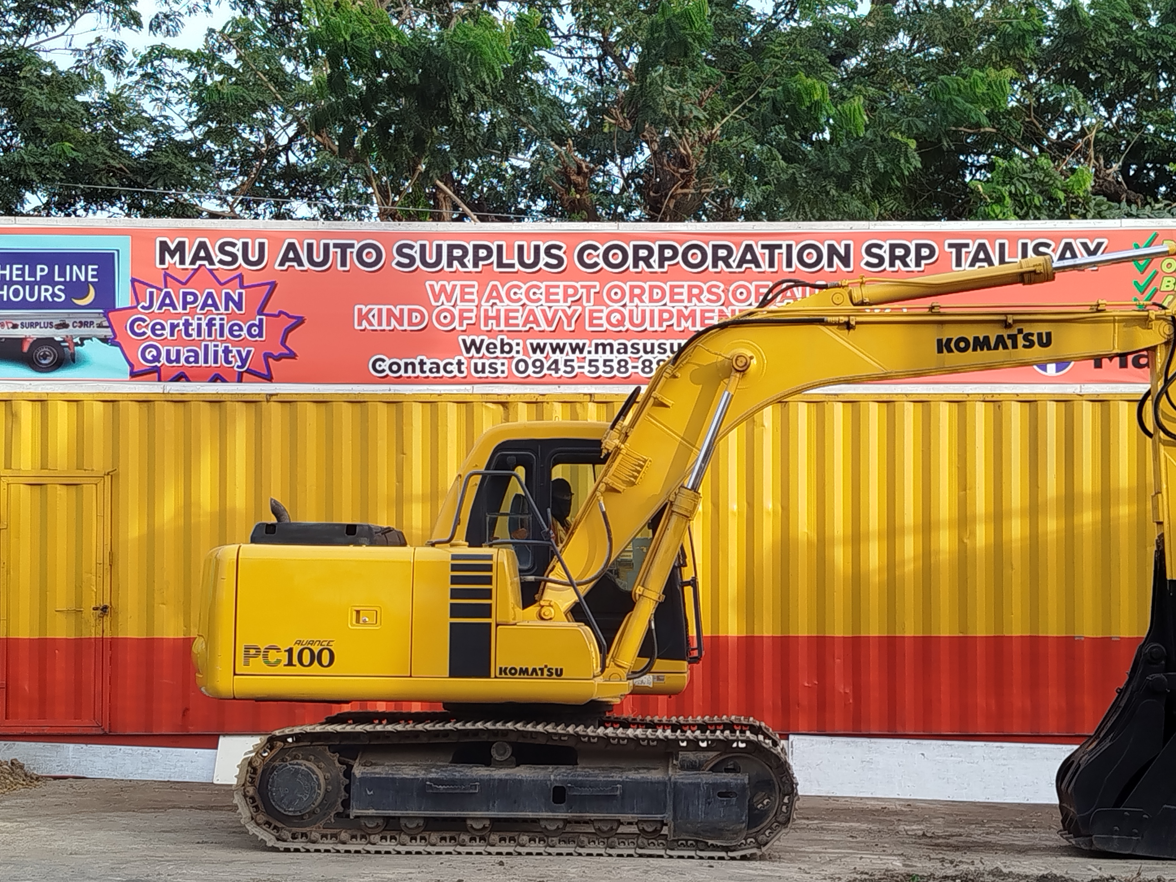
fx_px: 2174
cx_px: 630
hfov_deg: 30.3
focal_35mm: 64
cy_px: 516
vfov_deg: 22.9
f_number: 1.7
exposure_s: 1/203
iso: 50
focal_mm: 5.31
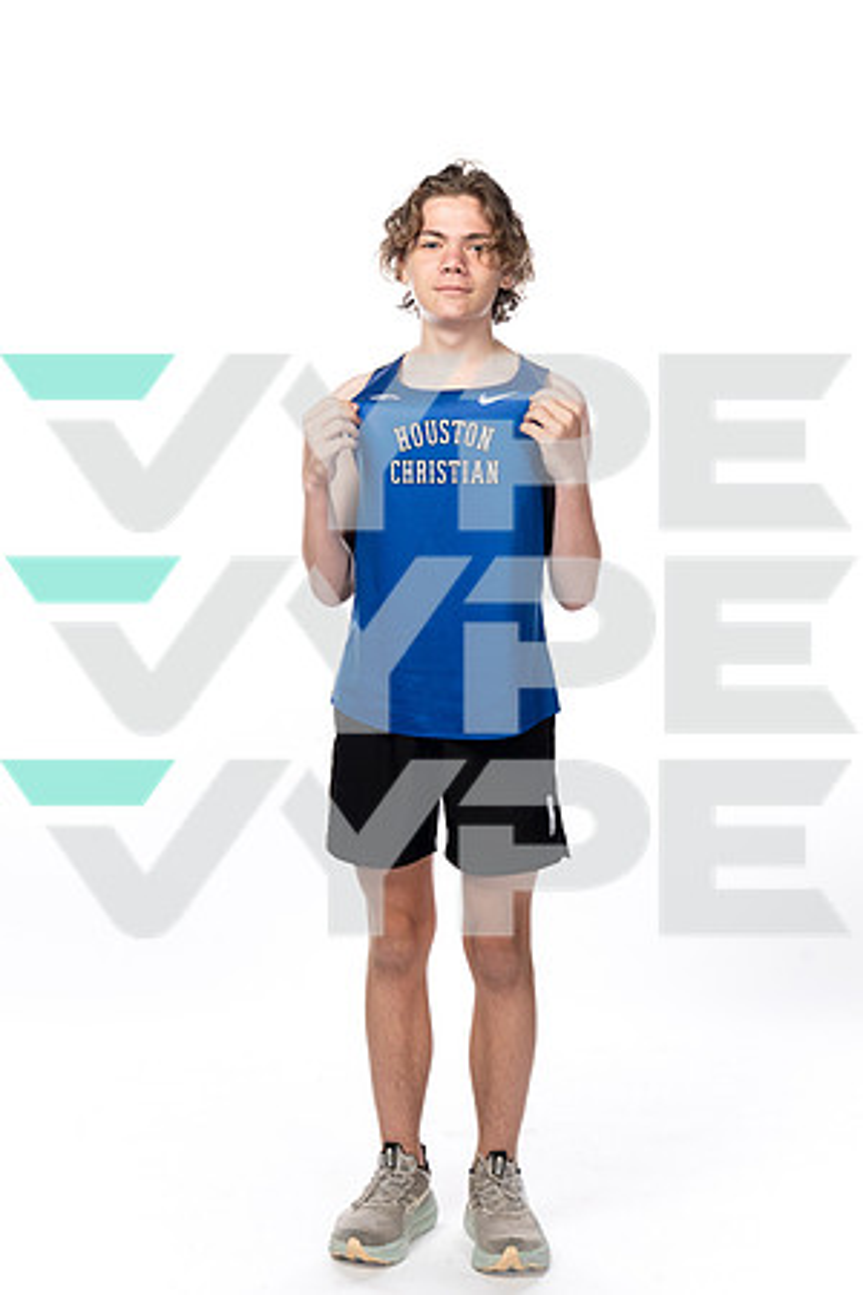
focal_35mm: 61
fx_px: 2193
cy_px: 648
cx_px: 432
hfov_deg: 22.3
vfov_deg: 32.9
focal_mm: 61
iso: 640
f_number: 8
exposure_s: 1/250
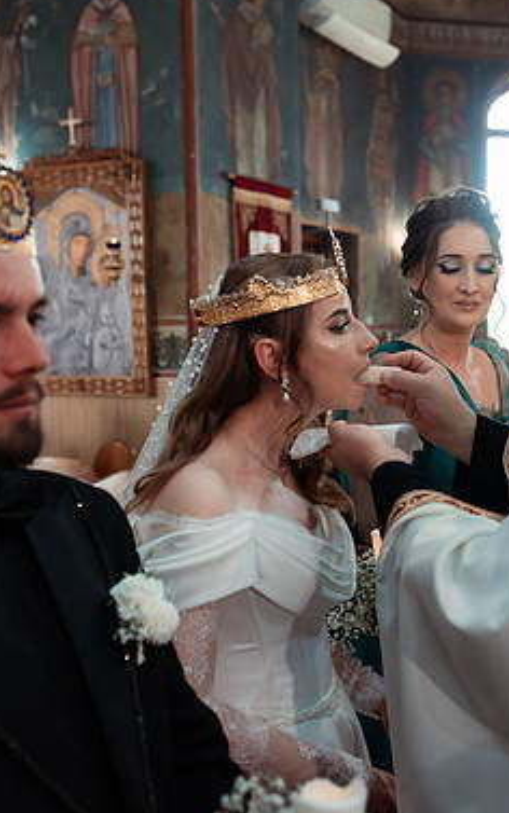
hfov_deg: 27.3
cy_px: 402
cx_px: 336
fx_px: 1042
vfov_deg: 42.6
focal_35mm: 47
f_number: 3.2
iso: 900
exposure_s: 1/200
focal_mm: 30
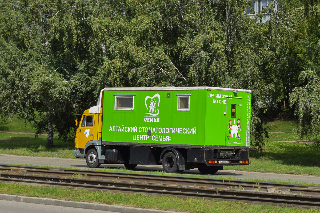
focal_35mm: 82
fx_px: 733
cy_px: 106
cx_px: 160
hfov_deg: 24.6
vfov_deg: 16.6
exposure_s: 1/1000
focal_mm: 55
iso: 400
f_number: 7.1
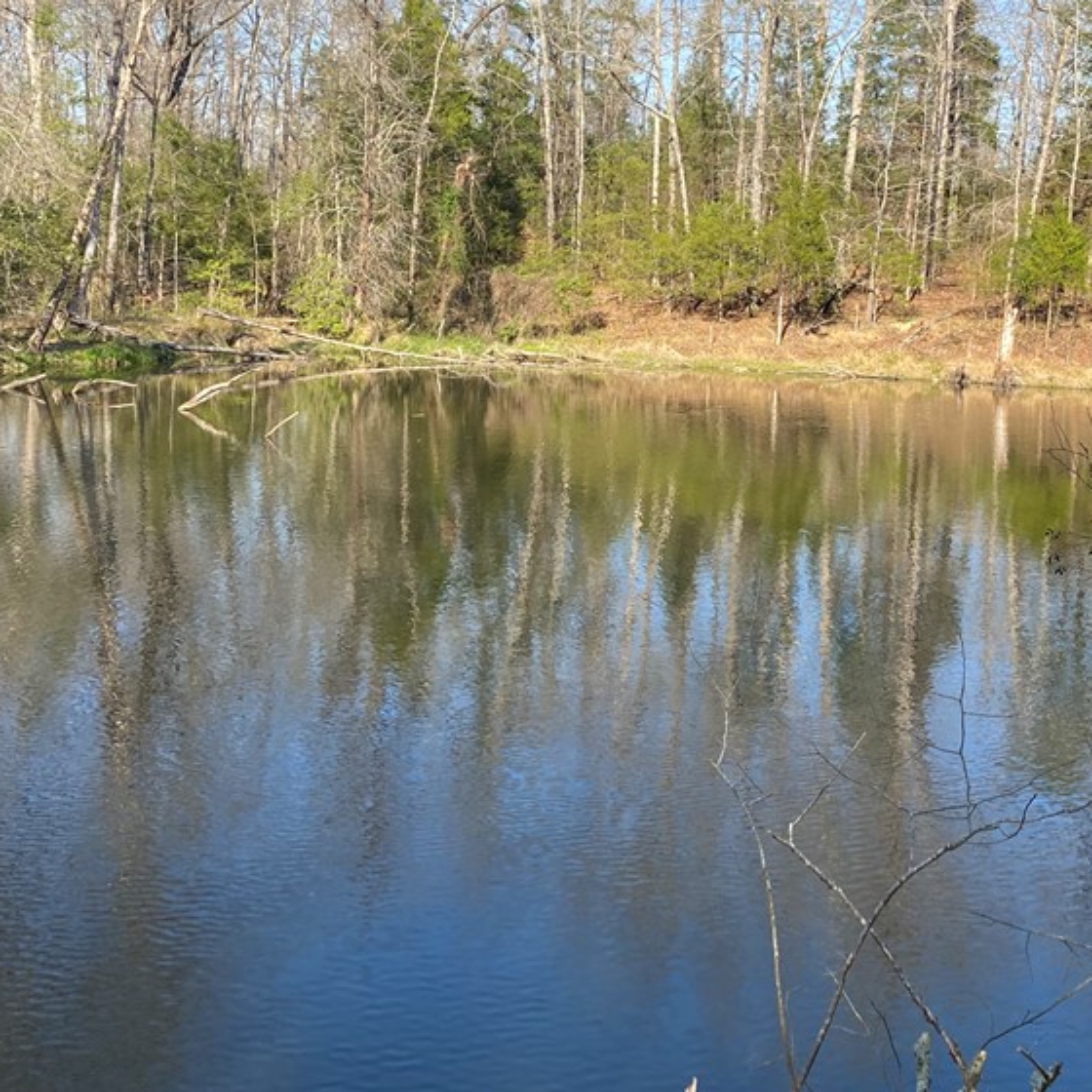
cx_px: 587
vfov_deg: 39.7
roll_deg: -3.7
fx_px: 1499
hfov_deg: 40.0
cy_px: 406
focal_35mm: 42
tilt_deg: -5.0
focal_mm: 4.25
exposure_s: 1/1135
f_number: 1.8
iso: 32
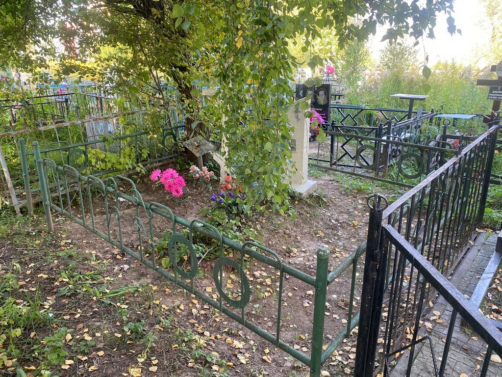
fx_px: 377
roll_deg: +0.3
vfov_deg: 53.1
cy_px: 188
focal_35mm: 26
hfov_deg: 67.3
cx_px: 251
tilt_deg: -16.4
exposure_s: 1/121
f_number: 1.8
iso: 100
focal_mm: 4.25
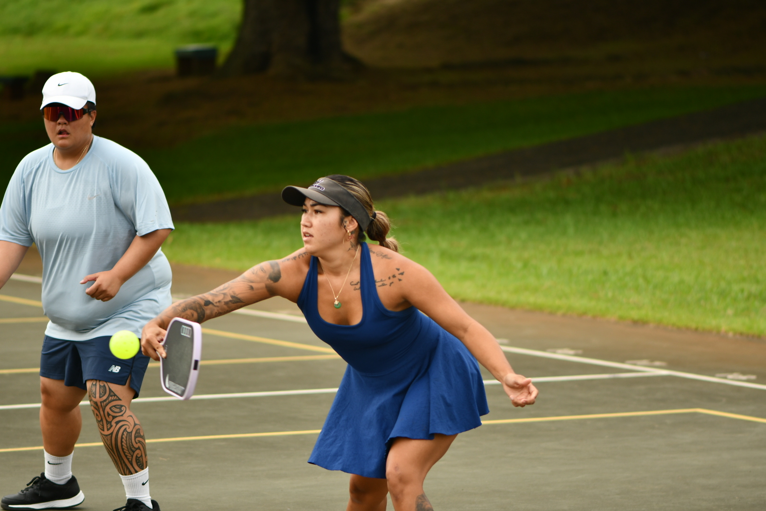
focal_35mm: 157
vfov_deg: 8.7
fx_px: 3340
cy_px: 256
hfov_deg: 13.1
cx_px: 383
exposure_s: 1/1600
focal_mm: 105
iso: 140
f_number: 2.8
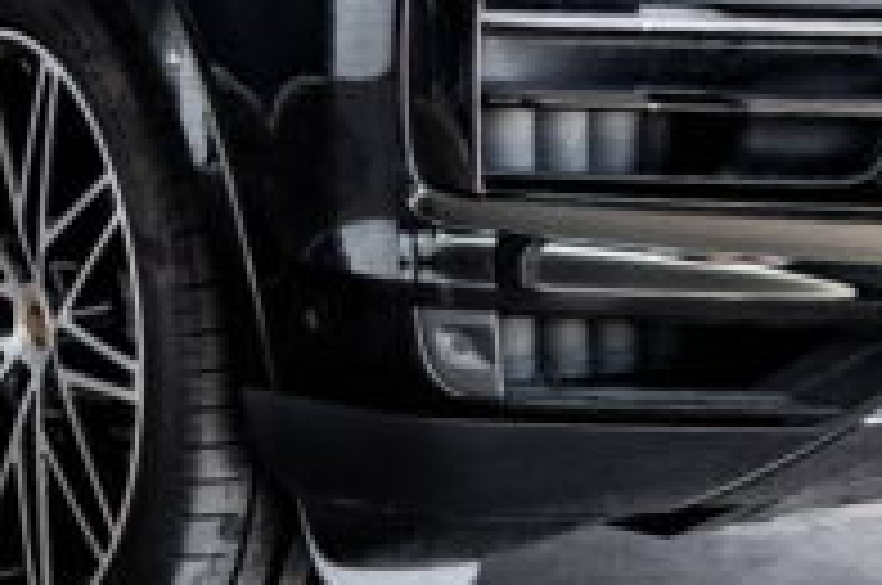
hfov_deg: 13.1
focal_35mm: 157
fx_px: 3840
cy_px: -220
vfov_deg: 8.6
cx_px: 346
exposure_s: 1/320
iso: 800
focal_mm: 27.2
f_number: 4
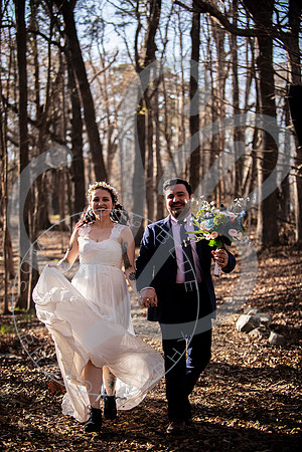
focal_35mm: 70
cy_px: 226
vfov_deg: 28.8
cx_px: 151
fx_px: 881
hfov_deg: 19.5
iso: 100
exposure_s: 1/800
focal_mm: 70
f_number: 2.8
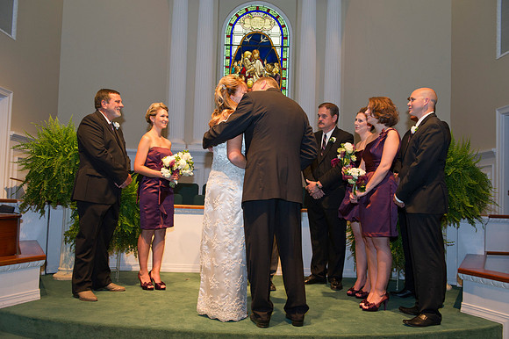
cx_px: 254
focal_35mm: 32
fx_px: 452
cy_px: 170
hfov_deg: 58.7
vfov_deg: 41.1
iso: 1600
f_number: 4
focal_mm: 32
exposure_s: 1/60
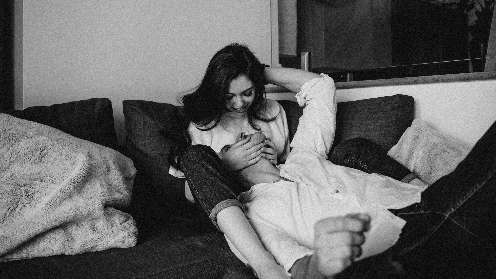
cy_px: 103
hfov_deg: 62.3
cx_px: 233
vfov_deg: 37.4
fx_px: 410
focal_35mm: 31
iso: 400
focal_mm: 28
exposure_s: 1/200
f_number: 2.8
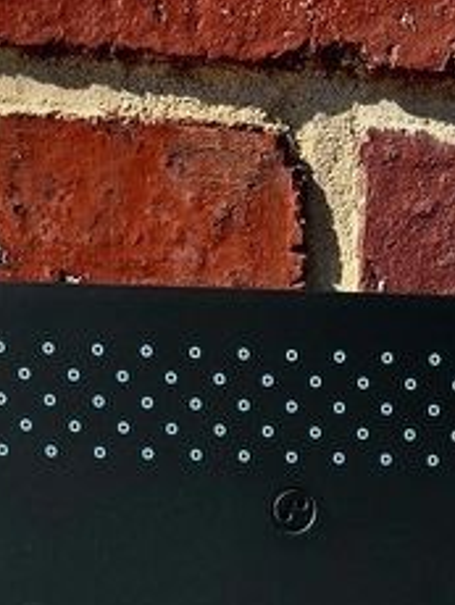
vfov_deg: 19.8
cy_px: 1002
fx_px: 1399
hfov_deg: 18.4
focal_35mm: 80
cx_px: 337
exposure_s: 1/714
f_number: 1.7
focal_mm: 6.3
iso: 12
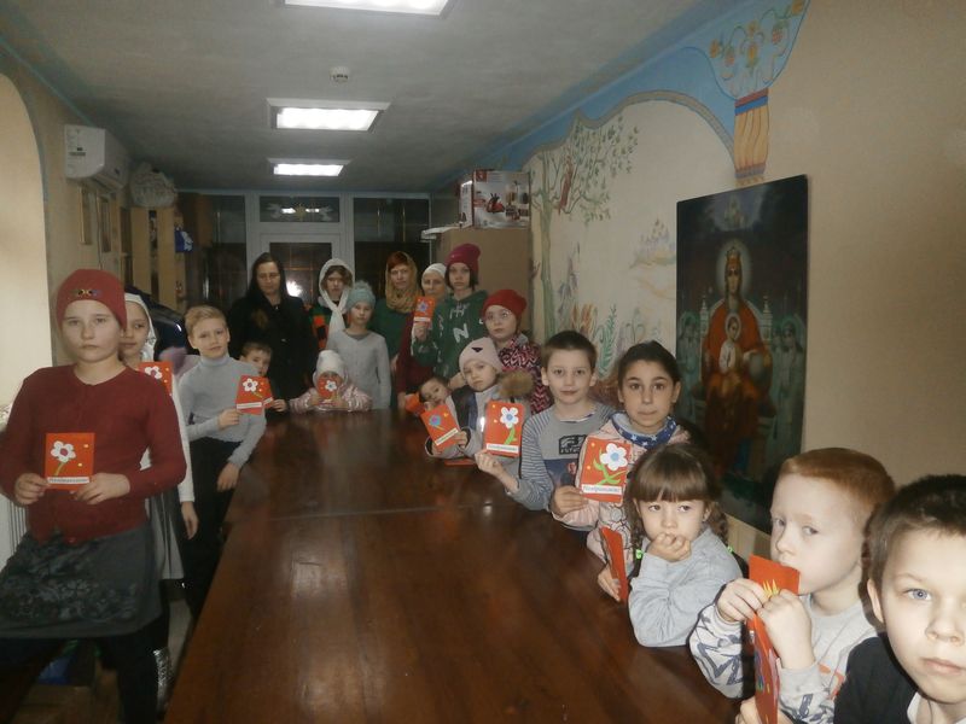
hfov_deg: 67.3
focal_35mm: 26
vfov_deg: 53.1
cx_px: 483
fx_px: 726
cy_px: 362
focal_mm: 4.7
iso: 400
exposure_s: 1/250
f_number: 2.8
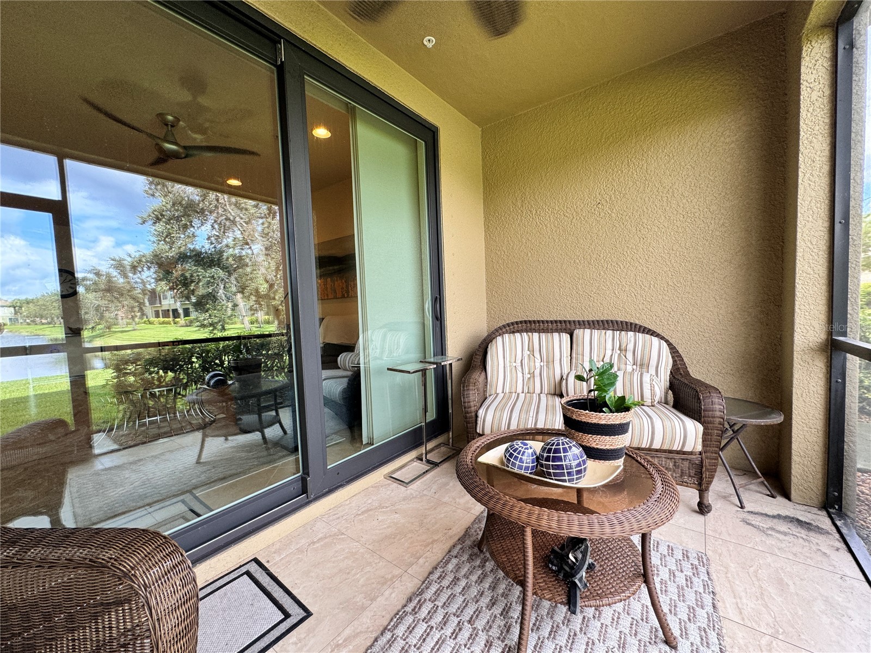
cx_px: 436
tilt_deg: -3.0
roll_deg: +1.4
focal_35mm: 14
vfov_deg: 85.7
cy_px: 326
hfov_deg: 102.1
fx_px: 352
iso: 100
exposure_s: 1/99
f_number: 2.2
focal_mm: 2.22
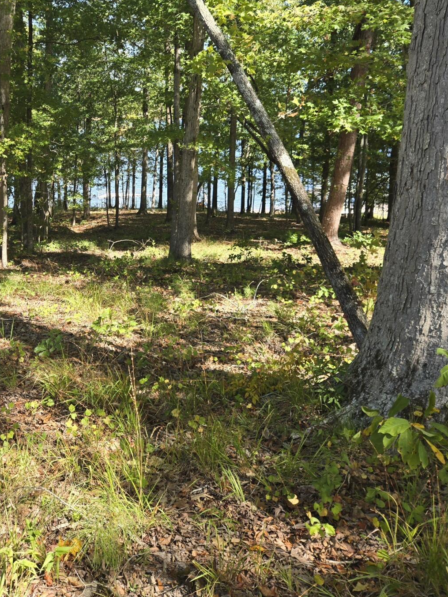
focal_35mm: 34
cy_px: 205
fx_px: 587
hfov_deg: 40.9
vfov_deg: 53.0
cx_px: 128
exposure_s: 1/192
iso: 25
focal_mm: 5.4
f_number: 1.8
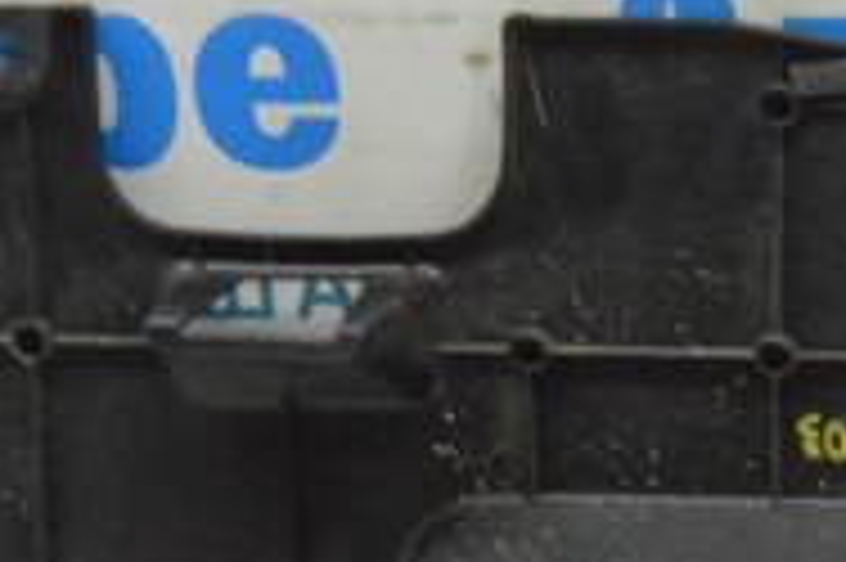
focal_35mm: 118
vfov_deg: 11.5
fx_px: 2764
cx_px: 927
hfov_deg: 16.9
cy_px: 542
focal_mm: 23
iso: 6400
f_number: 20
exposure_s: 1/15
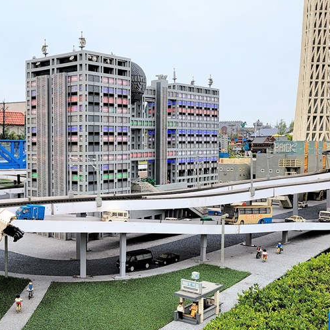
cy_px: 184
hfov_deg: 35.4
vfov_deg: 36.7
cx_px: 59
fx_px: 496
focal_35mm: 46
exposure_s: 1/507
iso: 40
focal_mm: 5.4
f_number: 1.8
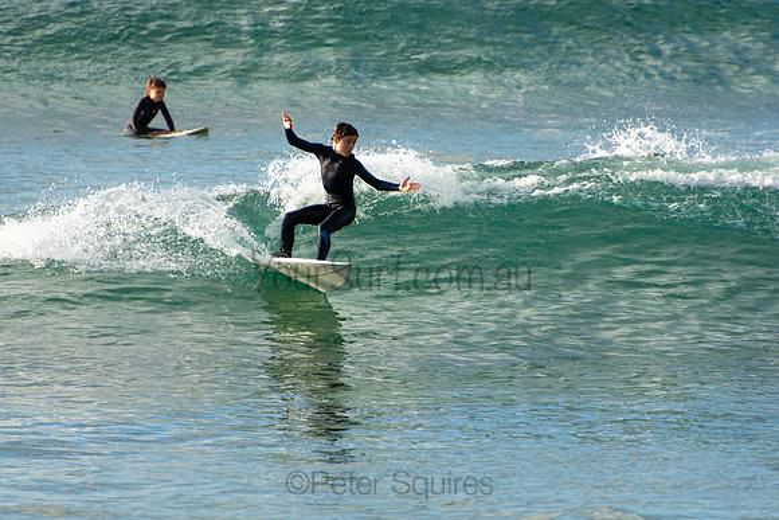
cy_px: 260
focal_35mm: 600
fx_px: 12986
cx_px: 390
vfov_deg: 2.3
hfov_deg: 3.4
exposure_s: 1/1250
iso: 360
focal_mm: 400
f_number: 5.6
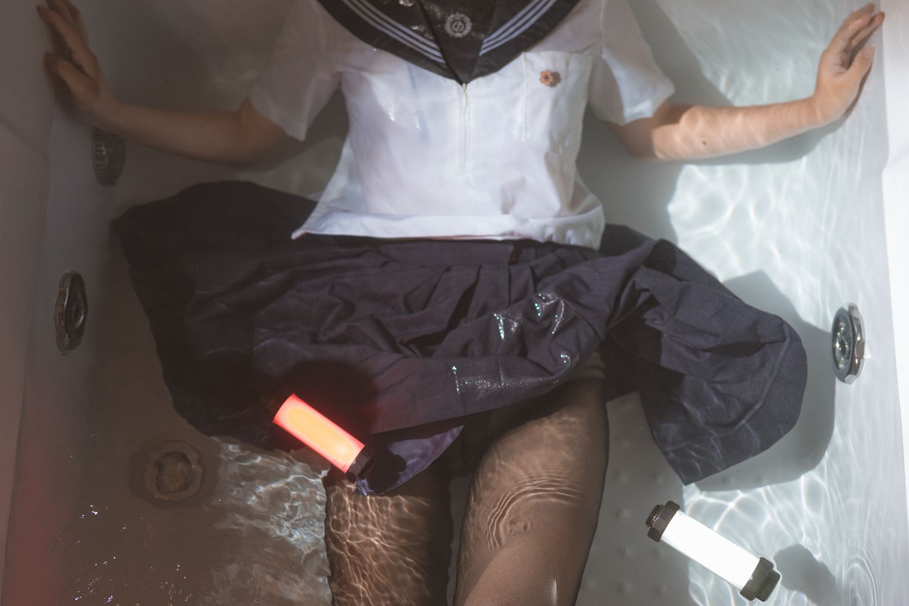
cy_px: 303
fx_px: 1262
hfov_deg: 39.6
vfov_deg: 27.0
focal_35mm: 50
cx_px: 454
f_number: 2.8
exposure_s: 1/80
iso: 1000
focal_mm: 50
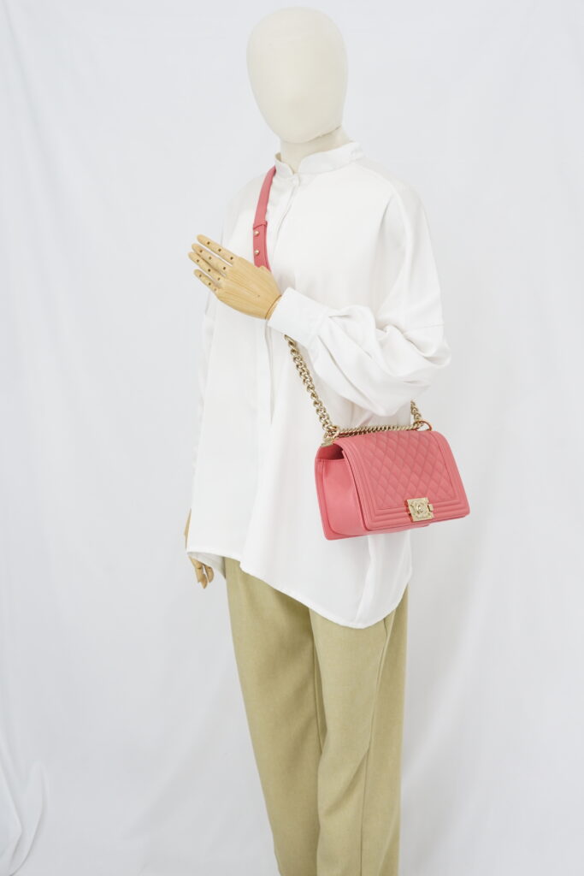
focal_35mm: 50
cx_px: 292
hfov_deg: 27.0
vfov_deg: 39.6
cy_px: 438
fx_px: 1216
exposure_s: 1/8
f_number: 6.3
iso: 640
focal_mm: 50
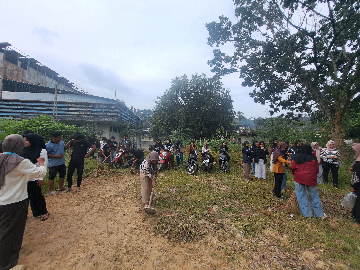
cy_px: 135
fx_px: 135
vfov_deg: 89.9
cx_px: 180
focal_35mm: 13
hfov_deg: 106.2
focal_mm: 1.74
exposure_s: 1/100
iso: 50
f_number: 2.2
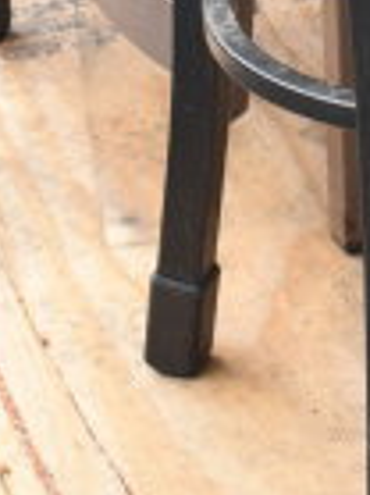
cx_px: 758
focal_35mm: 247
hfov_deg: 5.9
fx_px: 3526
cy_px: -376
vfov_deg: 7.8
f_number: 6.3
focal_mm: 26
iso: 200
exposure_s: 1/160
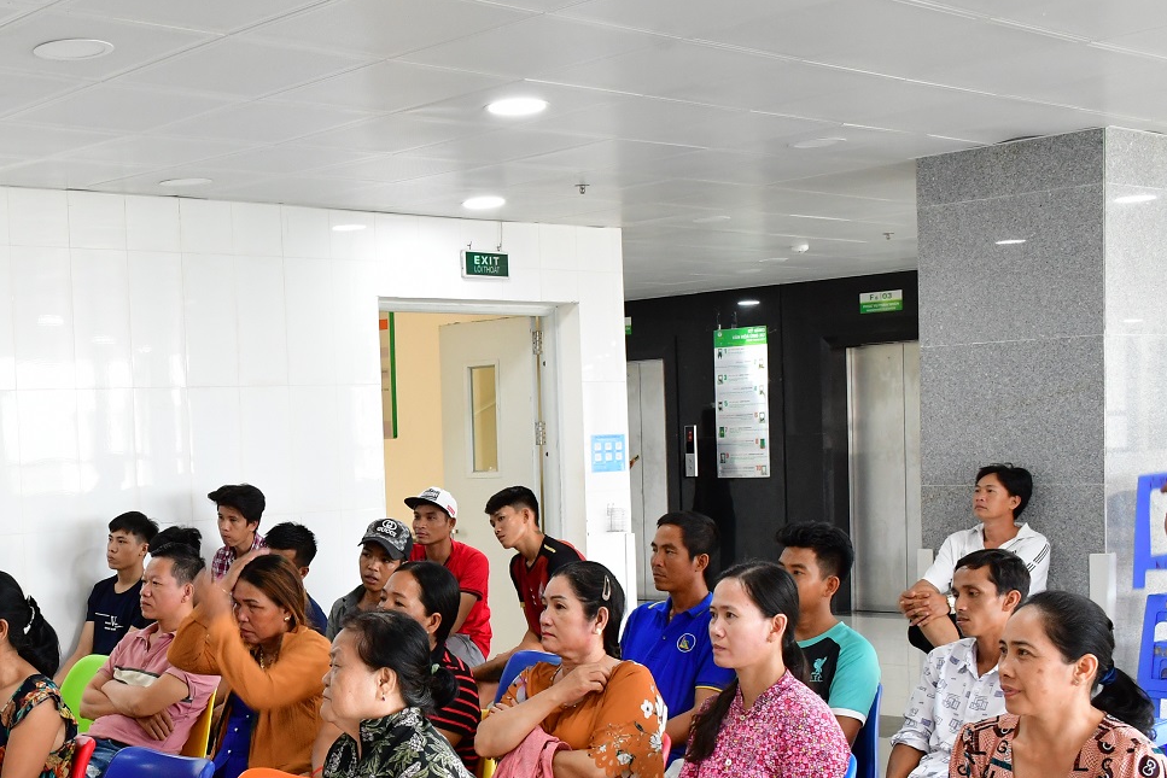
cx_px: 195
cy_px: 562
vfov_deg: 23.6
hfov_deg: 33.8
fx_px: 1848
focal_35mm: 57
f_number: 8
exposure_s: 1/30
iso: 1600
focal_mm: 22
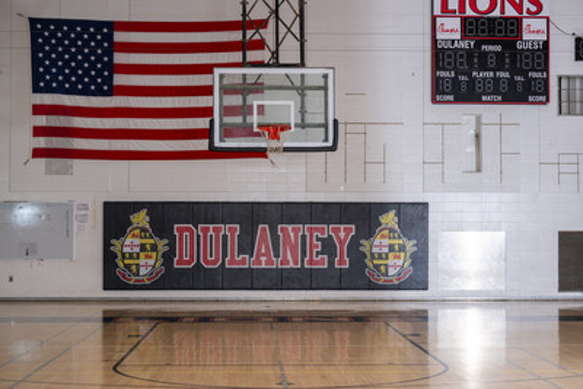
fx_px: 1134
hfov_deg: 28.8
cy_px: 194
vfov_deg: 19.5
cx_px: 292
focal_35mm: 70
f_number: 3.2
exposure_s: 1/100
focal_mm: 70
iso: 50
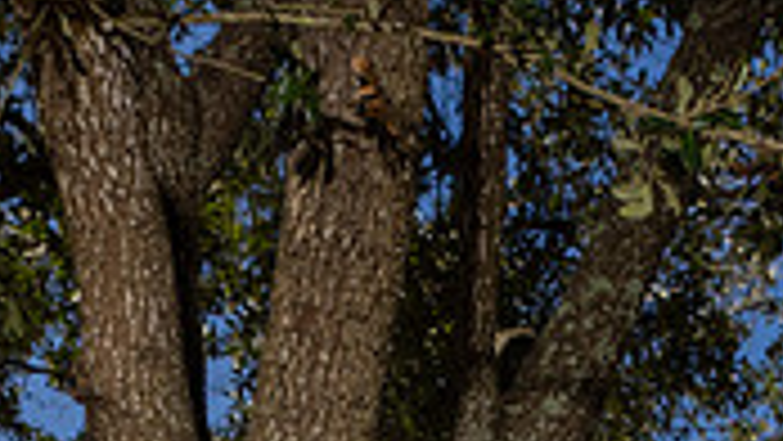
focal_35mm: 95
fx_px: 1973
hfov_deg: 22.1
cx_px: 632
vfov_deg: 11.1
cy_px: 990
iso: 125
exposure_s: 1/320
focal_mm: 35
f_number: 9
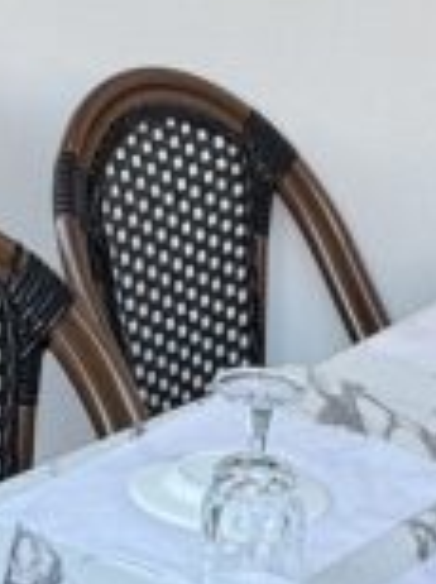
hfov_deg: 9.2
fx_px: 2694
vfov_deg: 10.5
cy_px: -853
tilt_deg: +9.0
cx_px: 148
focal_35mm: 160
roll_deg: -4.0
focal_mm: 6.76
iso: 100
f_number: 1.78
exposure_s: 1/160
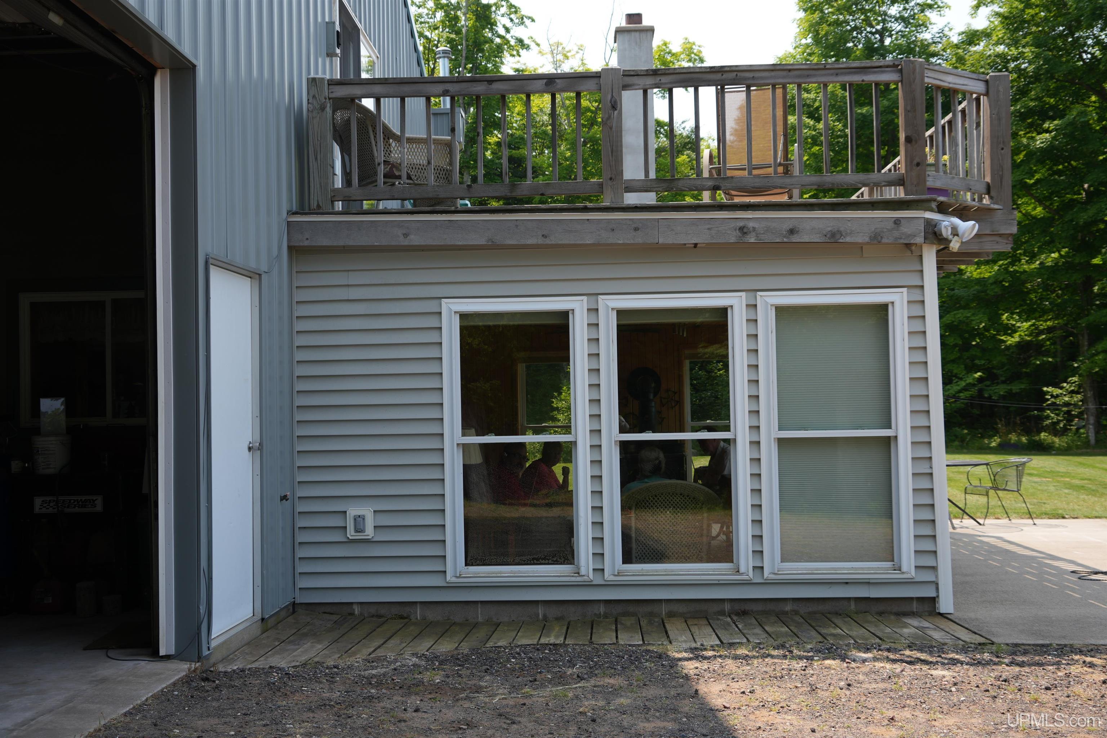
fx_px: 1107
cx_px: 554
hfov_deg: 53.1
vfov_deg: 36.9
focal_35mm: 36
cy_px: 369
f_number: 5
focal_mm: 36
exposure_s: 1/250
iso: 100
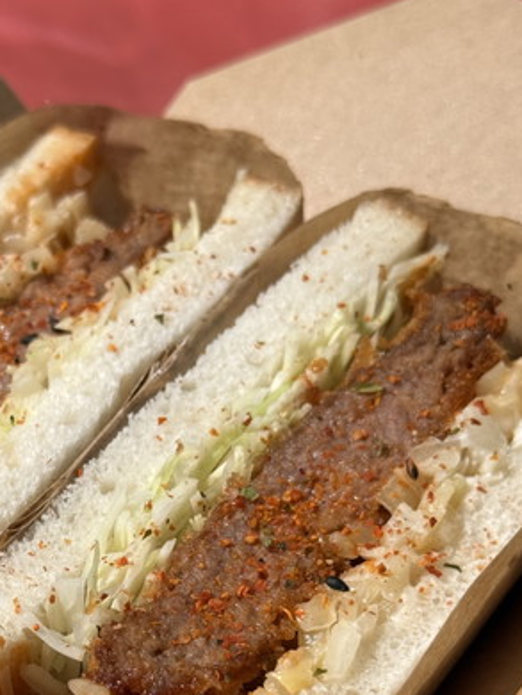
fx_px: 1647
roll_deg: -2.1
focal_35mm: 82
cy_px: 550
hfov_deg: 17.9
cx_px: 118
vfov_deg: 23.5
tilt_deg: -42.4
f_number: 1.78
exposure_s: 1/11364
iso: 64
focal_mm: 6.76
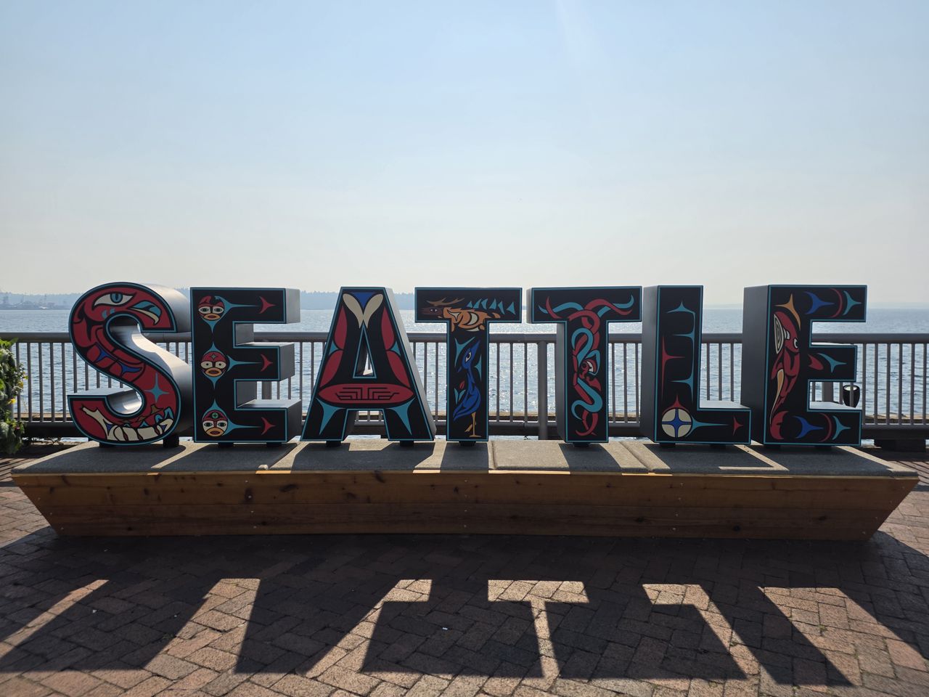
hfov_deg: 73.9
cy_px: 348
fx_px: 617
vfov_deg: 58.9
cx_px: 464
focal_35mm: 23
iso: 50
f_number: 1.7
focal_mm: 6.25
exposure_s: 1/7939
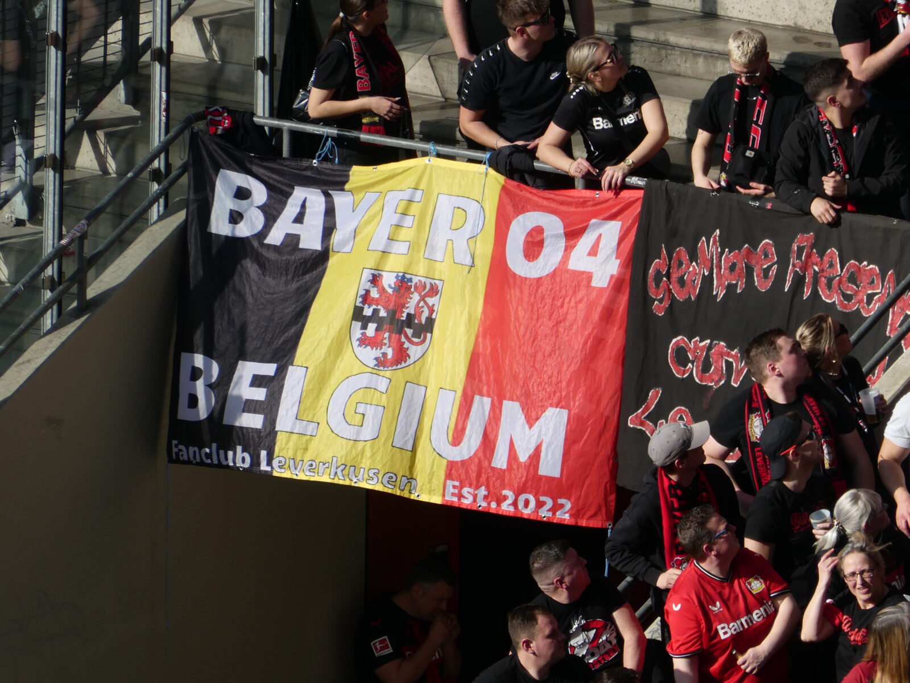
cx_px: 455
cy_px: 342
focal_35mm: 720
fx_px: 18928
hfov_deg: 2.8
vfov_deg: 2.1
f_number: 6.4
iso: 80
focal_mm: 129
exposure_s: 1/320
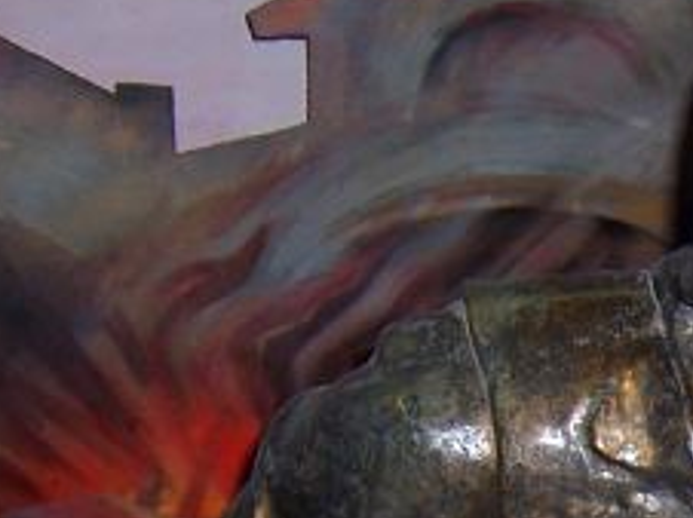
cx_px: 957
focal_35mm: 117
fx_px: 2340
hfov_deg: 15.8
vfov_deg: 12.0
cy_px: 825
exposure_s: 1/60
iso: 140
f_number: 2.8
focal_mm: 5.5
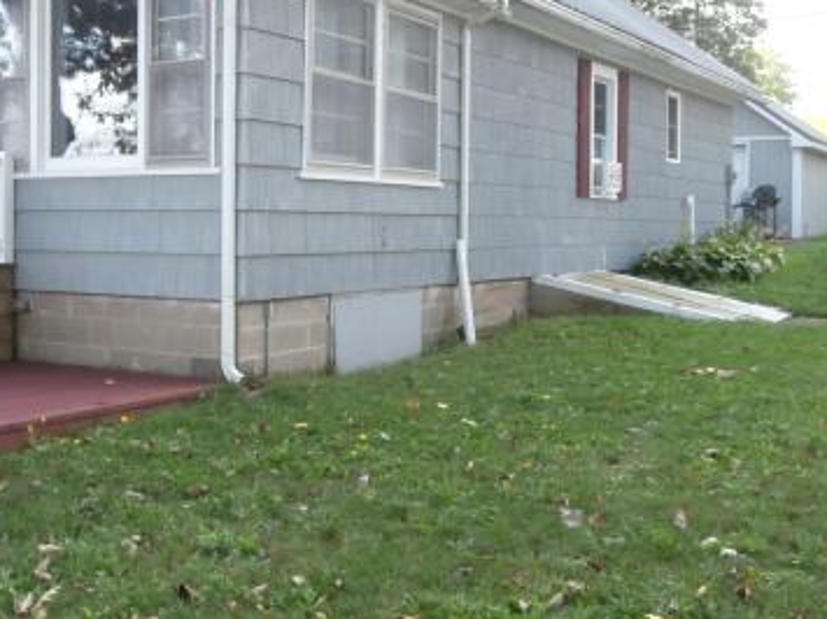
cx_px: 238
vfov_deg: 29.6
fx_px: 1170
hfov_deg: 38.2
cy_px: 257
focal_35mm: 49
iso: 100
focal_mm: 5.36
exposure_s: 1/160
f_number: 3.5
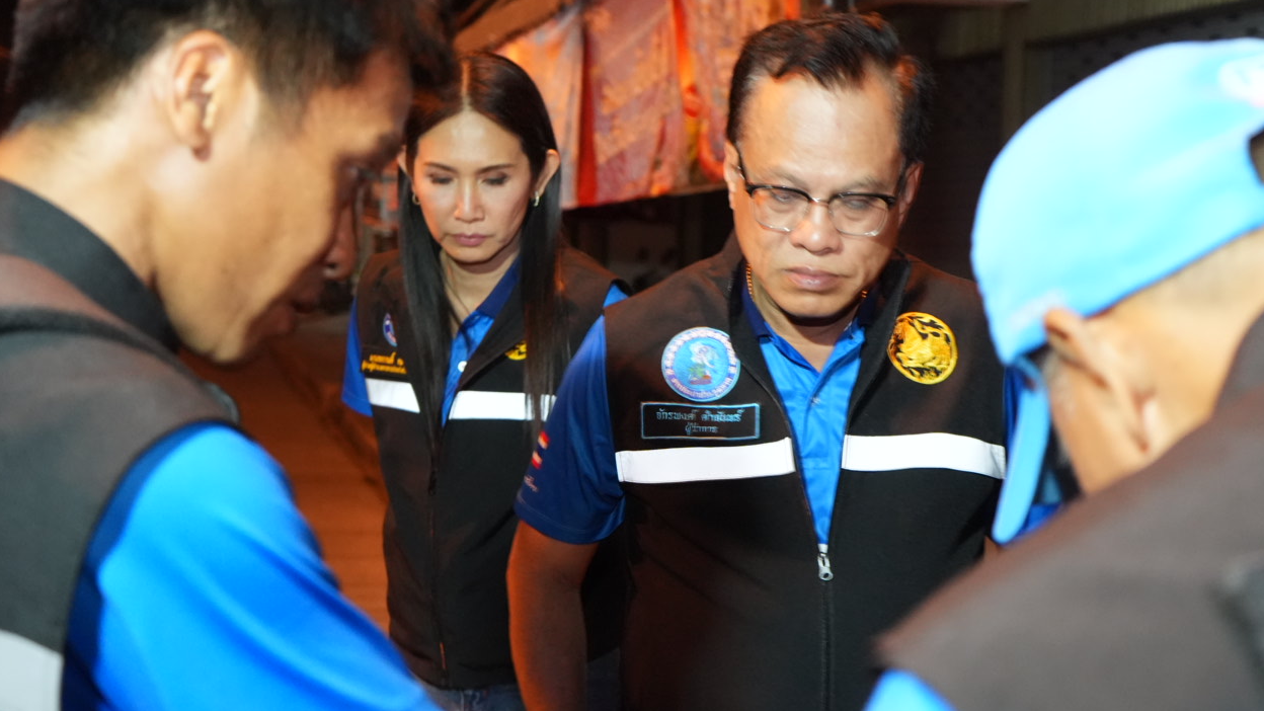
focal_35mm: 57
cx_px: 699
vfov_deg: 21.1
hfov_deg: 36.6
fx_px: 1910
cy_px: 354
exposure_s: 1/60
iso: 6400
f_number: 4.5
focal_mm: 42
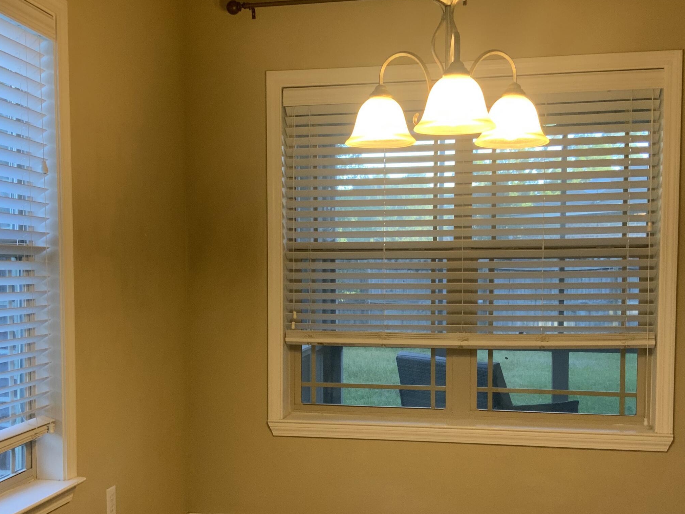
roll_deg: -0.8
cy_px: 313
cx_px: 320
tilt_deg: -2.9
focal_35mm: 43
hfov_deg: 43.8
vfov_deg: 33.5
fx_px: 851
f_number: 1.8
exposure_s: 1/60
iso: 100
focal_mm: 3
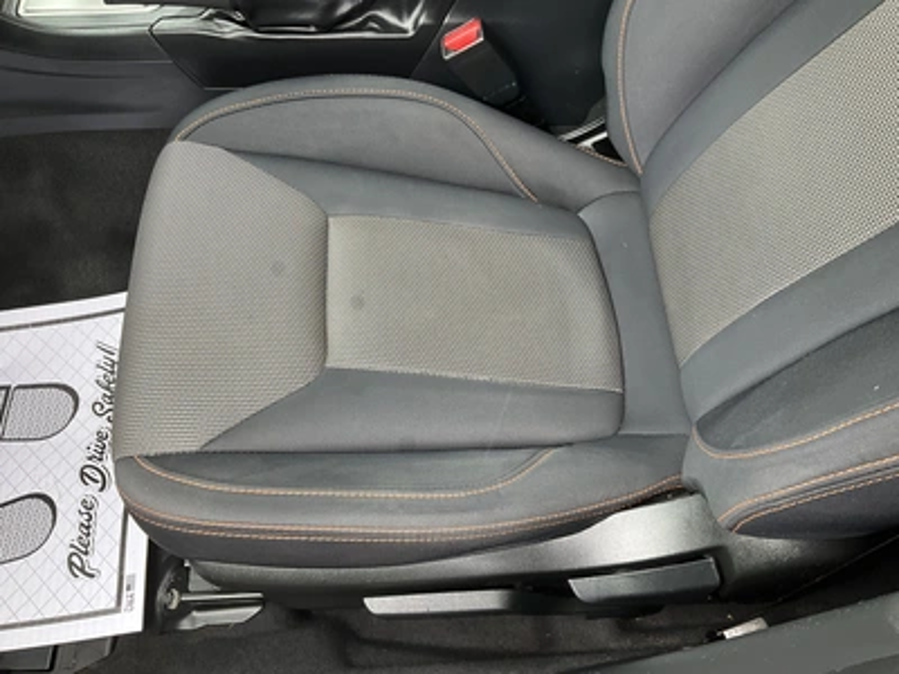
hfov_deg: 61.7
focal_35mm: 29
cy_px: 337
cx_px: 450
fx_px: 753
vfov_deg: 48.2
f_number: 1.8
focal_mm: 3
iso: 64
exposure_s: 1/61
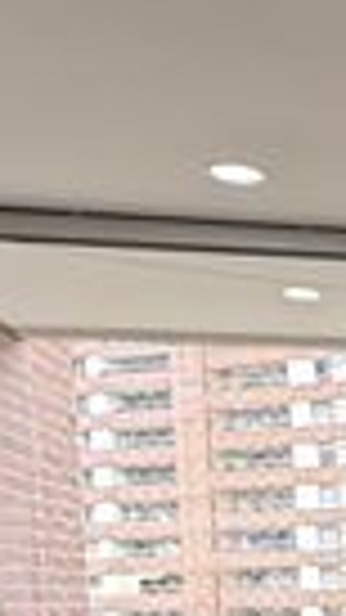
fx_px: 1208
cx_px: 811
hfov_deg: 12.8
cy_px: 692
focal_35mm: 74
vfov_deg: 26.2
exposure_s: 1/99
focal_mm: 2.22
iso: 160
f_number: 2.2
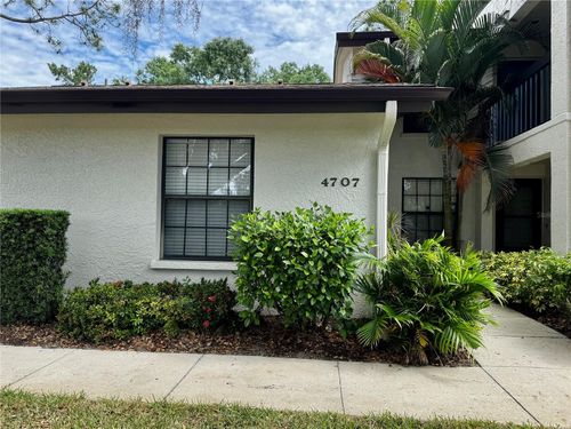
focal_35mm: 24
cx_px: 286
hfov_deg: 71.6
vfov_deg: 56.8
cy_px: 214
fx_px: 396
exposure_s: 1/1238
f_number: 1.78
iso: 80
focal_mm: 6.76
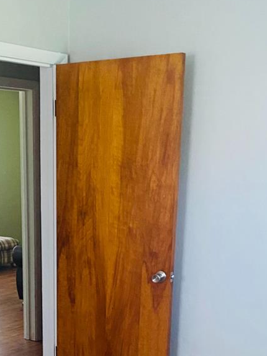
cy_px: 397
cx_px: 48
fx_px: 700
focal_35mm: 68
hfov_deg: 21.3
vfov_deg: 26.2
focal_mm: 4.25
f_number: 1.8
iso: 320
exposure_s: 1/60
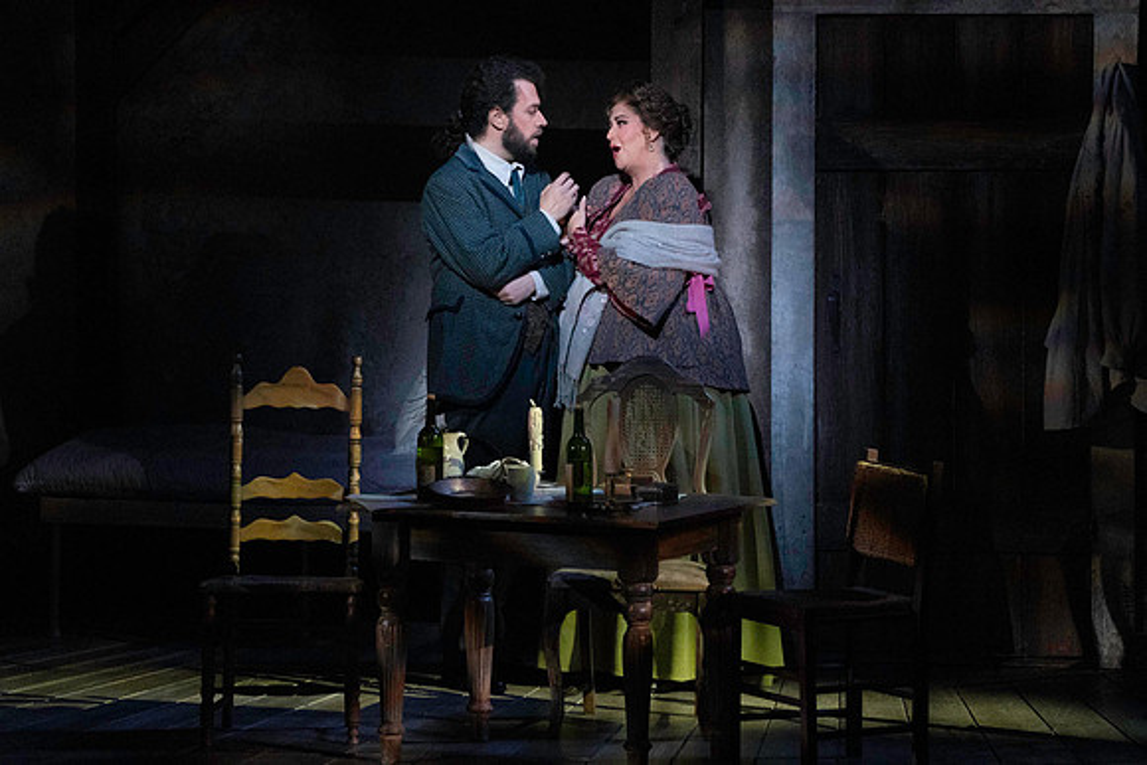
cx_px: 574
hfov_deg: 5.2
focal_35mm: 400
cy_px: 382
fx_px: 12747
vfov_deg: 3.4
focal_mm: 400
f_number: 10
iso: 16000
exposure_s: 1/320
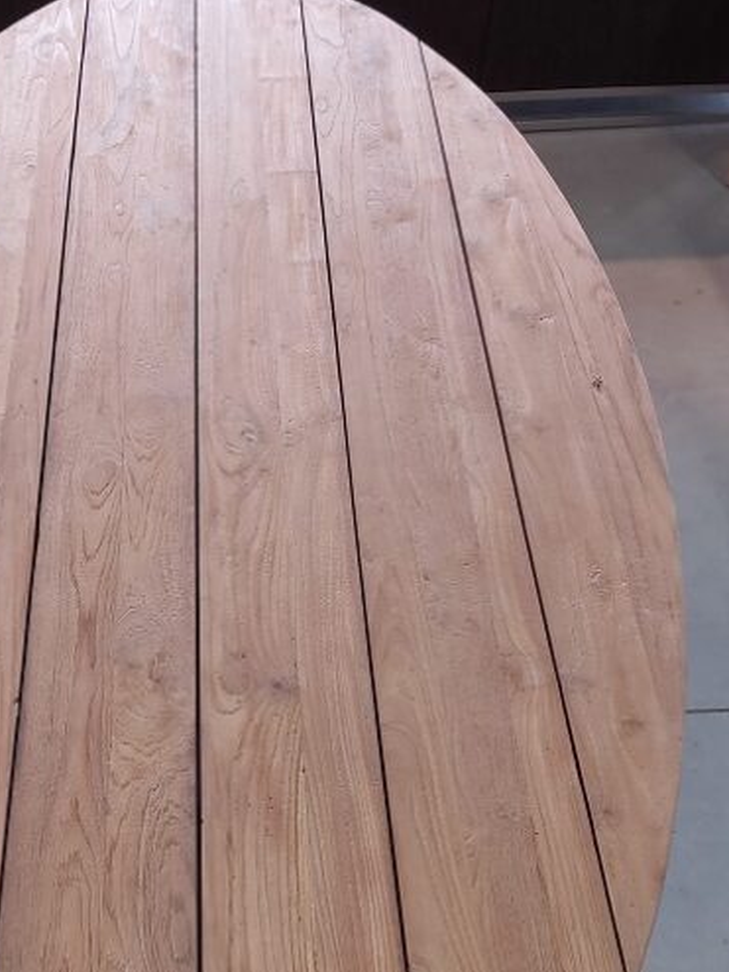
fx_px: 1180
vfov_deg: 43.7
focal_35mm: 42
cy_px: 703
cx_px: 218
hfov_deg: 33.9
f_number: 1.7
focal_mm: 3.92
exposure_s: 1/50
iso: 80
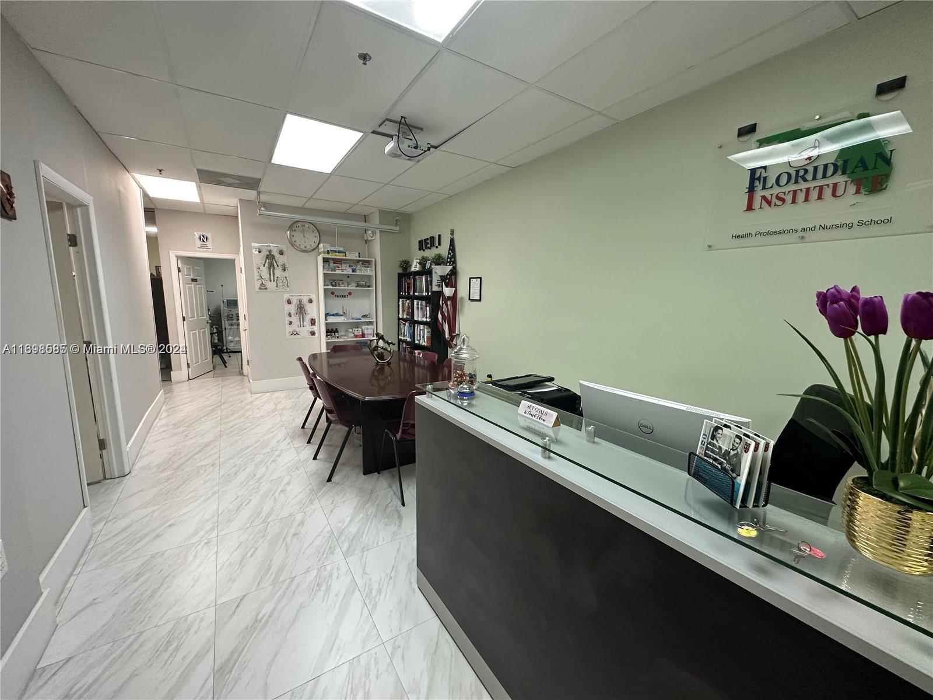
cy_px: 350
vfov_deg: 85.7
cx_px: 466
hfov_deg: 102.1
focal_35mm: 14
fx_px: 377
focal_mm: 2.22
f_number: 2.2
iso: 200
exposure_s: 1/120
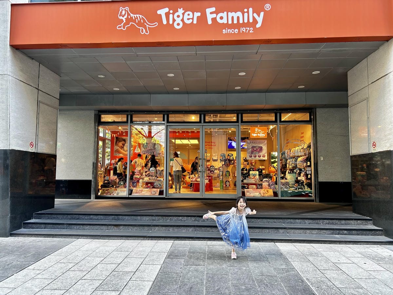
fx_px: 295
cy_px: 148
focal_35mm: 26
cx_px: 196
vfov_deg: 53.1
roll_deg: +0.1
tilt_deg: +5.5
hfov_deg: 67.3
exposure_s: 1/121
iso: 80
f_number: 1.5
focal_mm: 5.7
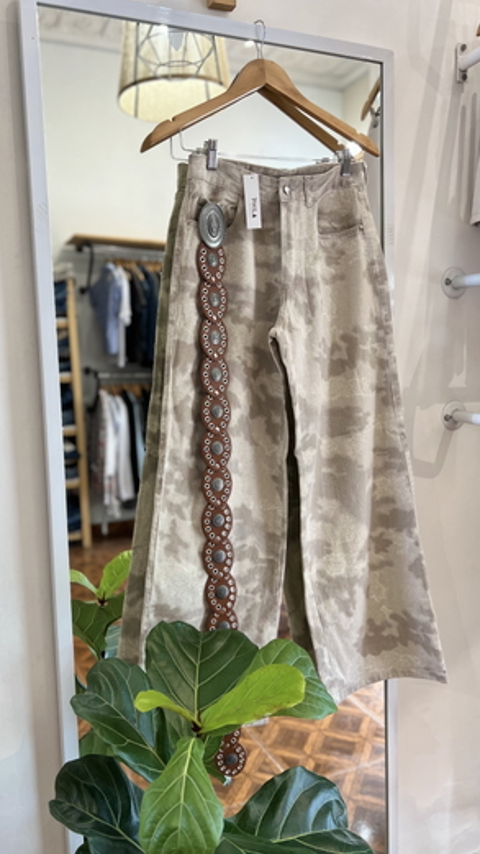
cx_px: 202
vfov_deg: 66.1
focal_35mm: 29
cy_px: 420
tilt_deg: -5.6
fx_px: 656
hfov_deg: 40.1
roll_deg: +1.0
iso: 100
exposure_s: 1/121
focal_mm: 5.7
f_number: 1.5
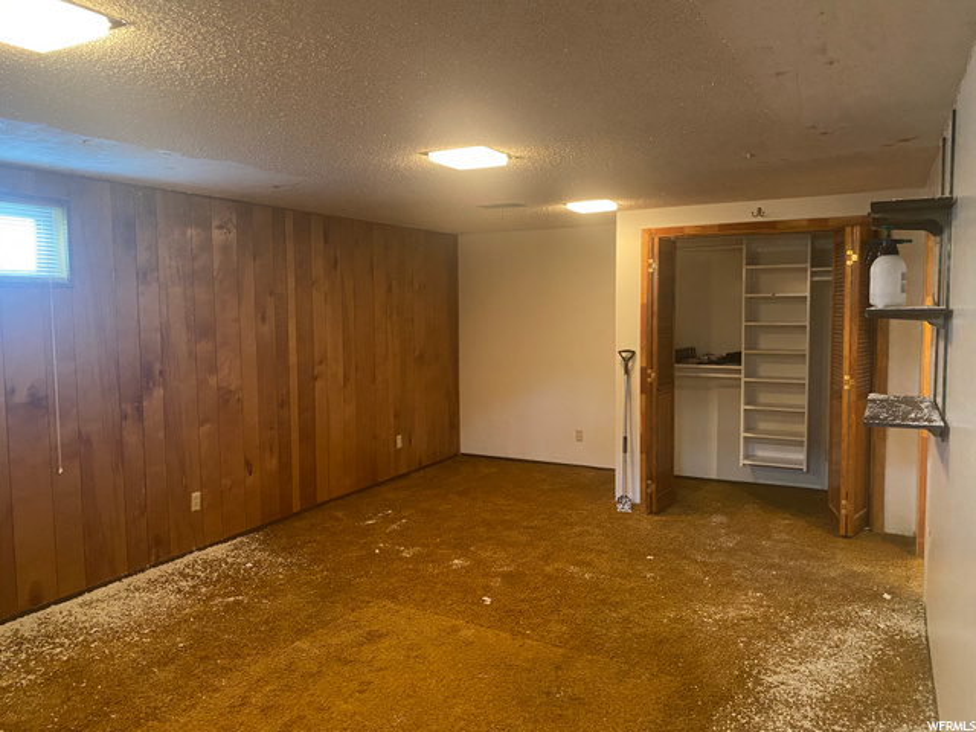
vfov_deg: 53.1
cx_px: 488
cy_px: 366
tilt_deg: -3.8
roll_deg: +0.3
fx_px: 733
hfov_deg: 67.3
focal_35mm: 26
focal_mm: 4.25
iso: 500
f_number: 1.8
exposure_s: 1/30
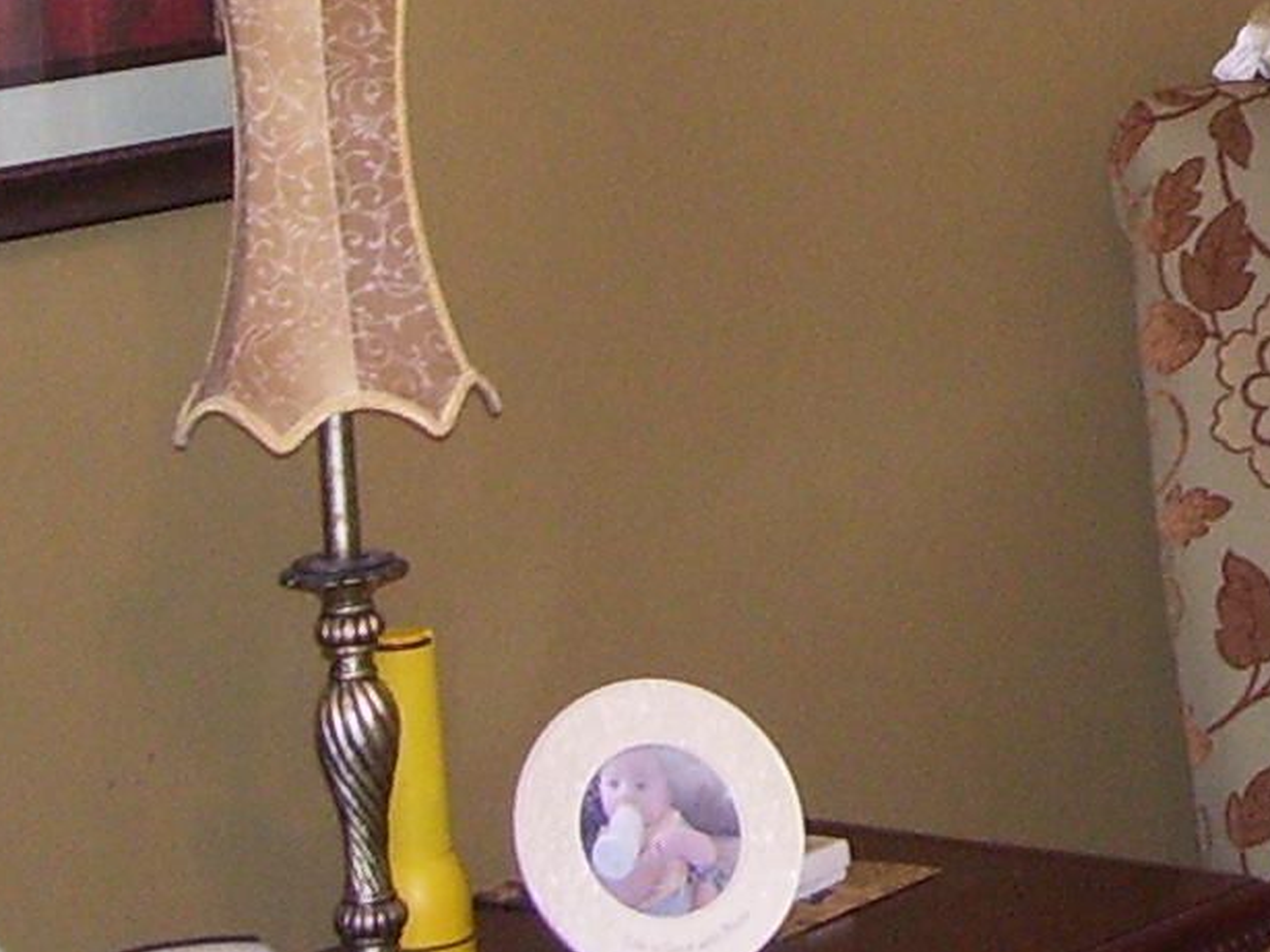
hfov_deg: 12.4
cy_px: -291
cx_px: 1543
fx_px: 5686
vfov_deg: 9.4
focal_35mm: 155
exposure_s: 1/60
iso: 125
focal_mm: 6
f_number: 2.7
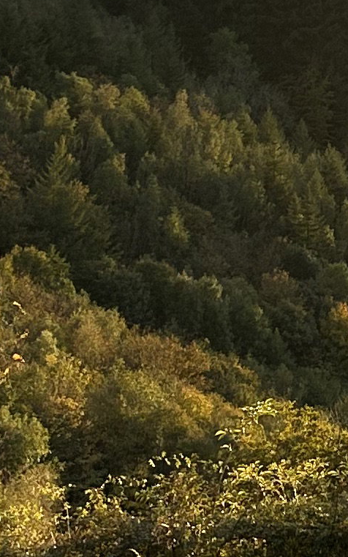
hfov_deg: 8.2
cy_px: -70
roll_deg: -0.4
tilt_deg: +4.2
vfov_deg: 14.0
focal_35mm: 146
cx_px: 875
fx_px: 2214
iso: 50
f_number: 1.5
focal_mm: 5.7
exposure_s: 1/949
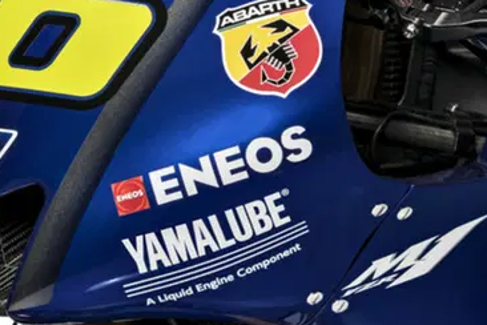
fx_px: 4883
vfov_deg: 3.8
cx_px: -57
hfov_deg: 5.7
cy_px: -8
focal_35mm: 361
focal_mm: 110
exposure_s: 1/125
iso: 31
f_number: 14
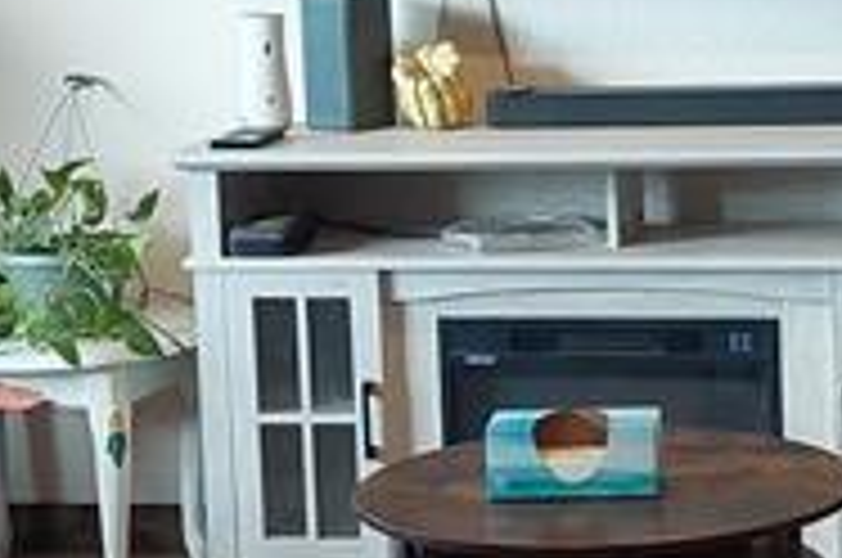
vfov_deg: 10.0
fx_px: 3199
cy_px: 216
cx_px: 572
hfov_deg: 15.0
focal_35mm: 137
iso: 125
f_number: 1.8
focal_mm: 5.23
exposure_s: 1/60
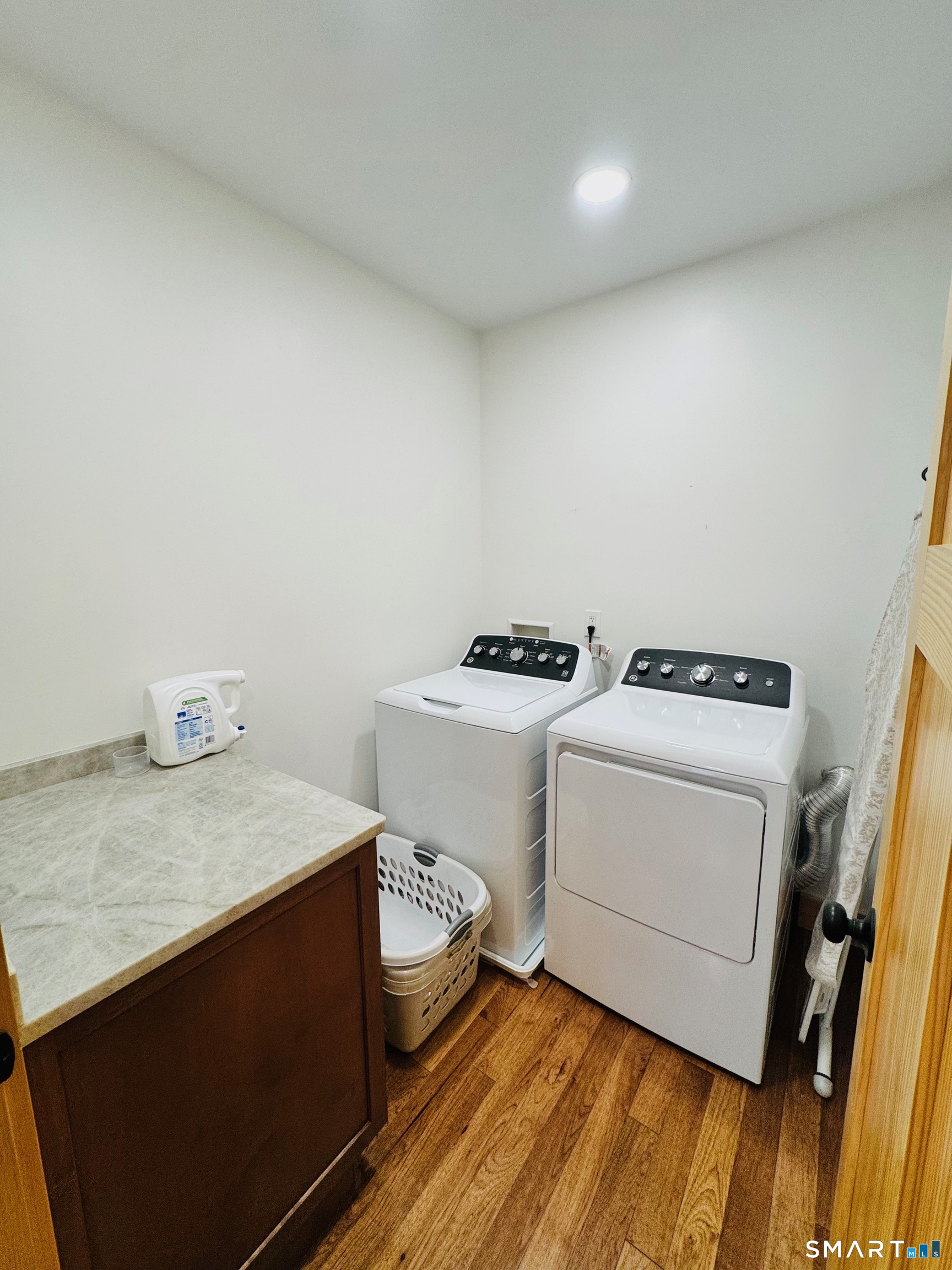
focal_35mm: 14
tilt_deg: -8.8
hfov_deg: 85.7
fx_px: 513
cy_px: 635
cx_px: 476
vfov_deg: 102.1
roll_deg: +0.8
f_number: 2.2
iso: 125
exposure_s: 1/101
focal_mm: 2.22
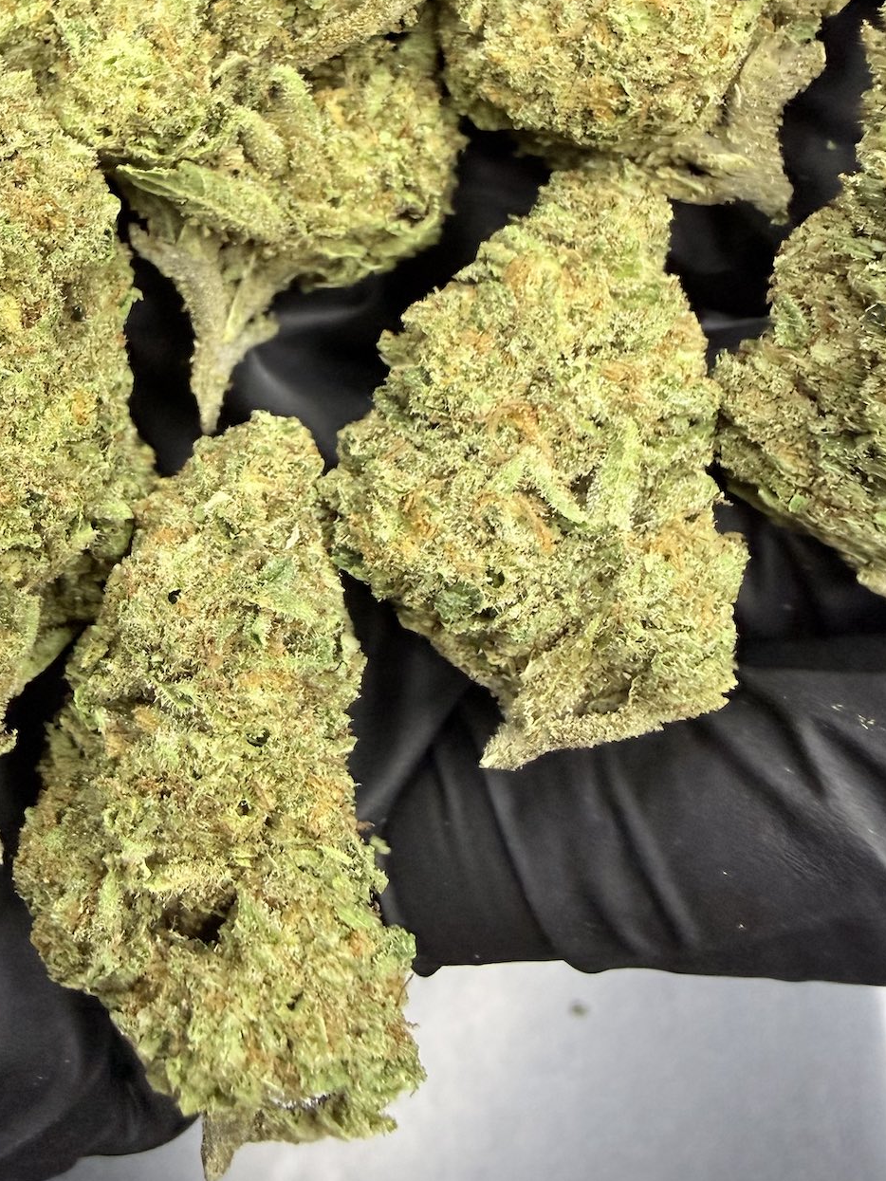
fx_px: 1262
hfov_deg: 37.8
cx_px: 238
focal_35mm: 37
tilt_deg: -67.8
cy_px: 456
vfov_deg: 49.7
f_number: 2.2
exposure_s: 1/89
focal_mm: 2.22
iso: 320
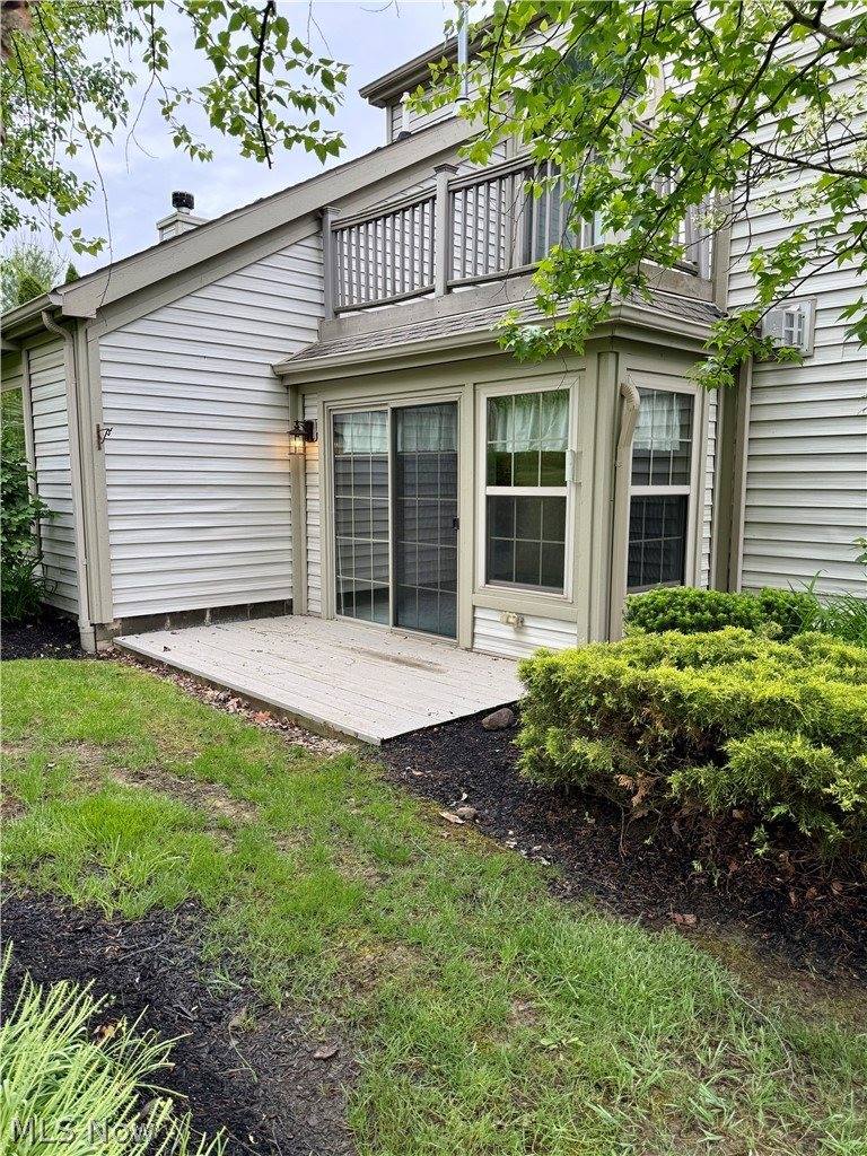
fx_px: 801
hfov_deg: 56.8
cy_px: 578
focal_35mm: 24
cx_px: 434
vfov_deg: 71.6
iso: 100
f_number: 1.78
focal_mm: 6.76
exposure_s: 1/660
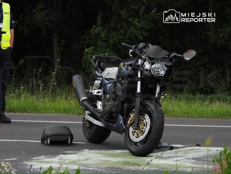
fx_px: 1702
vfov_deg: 5.8
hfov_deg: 7.8
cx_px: 116
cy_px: 87
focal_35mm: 255
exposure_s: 1/320
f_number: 4.5
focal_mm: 45.8
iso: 100
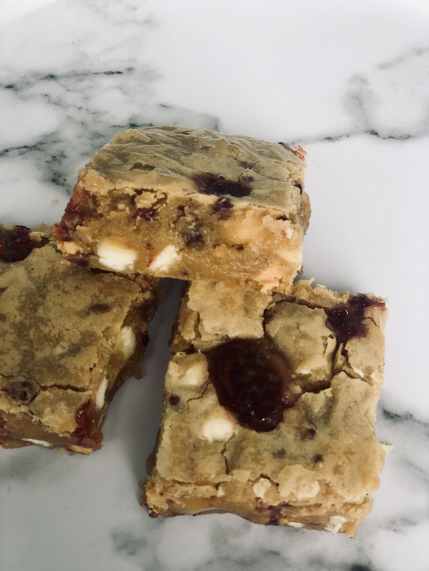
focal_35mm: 52
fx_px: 859
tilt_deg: -58.8
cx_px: 214
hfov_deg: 28.0
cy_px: 286
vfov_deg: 36.8
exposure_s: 1/60
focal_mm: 6
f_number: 2.4
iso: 16
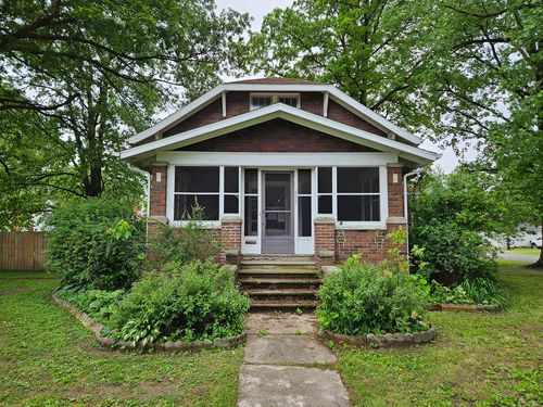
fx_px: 361
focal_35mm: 23
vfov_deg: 58.9
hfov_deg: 73.9
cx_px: 272
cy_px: 204
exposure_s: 1/818
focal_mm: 5.4
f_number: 1.8
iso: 25
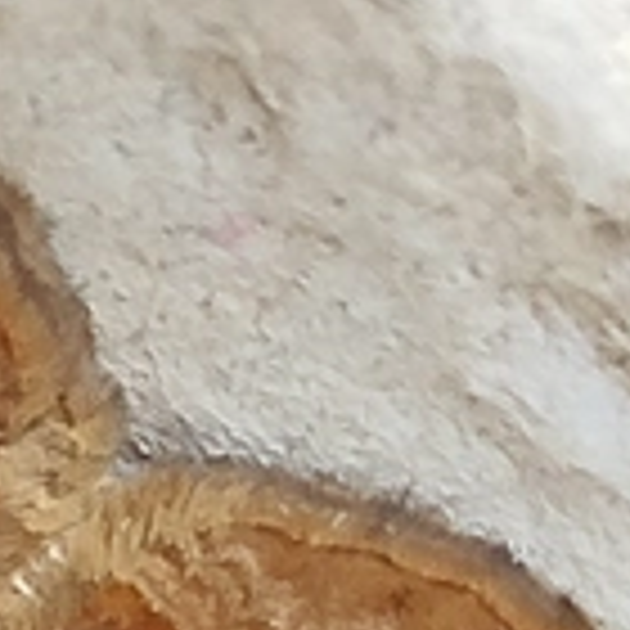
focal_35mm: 242
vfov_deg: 7.2
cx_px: 166
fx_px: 4983
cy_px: 680
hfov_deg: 7.2
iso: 250
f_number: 1.7
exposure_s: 1/33
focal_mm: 5.31
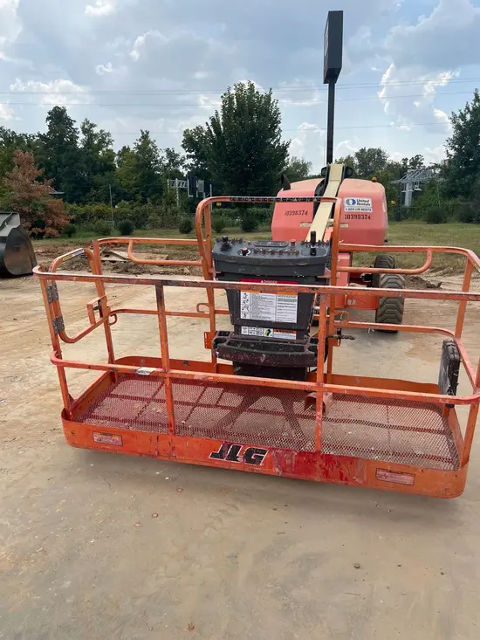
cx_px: 240
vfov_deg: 67.3
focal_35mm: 26
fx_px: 481
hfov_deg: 53.1
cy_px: 320
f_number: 1.6
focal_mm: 5.1
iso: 50
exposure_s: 1/2062
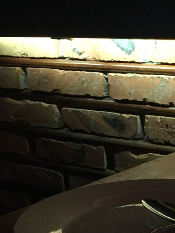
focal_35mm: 69
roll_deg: +0.0
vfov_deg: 27.9
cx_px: 189
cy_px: 167
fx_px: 465
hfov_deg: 20.4
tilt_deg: -15.1
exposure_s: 1/17
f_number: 2.2
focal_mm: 4.15
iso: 200
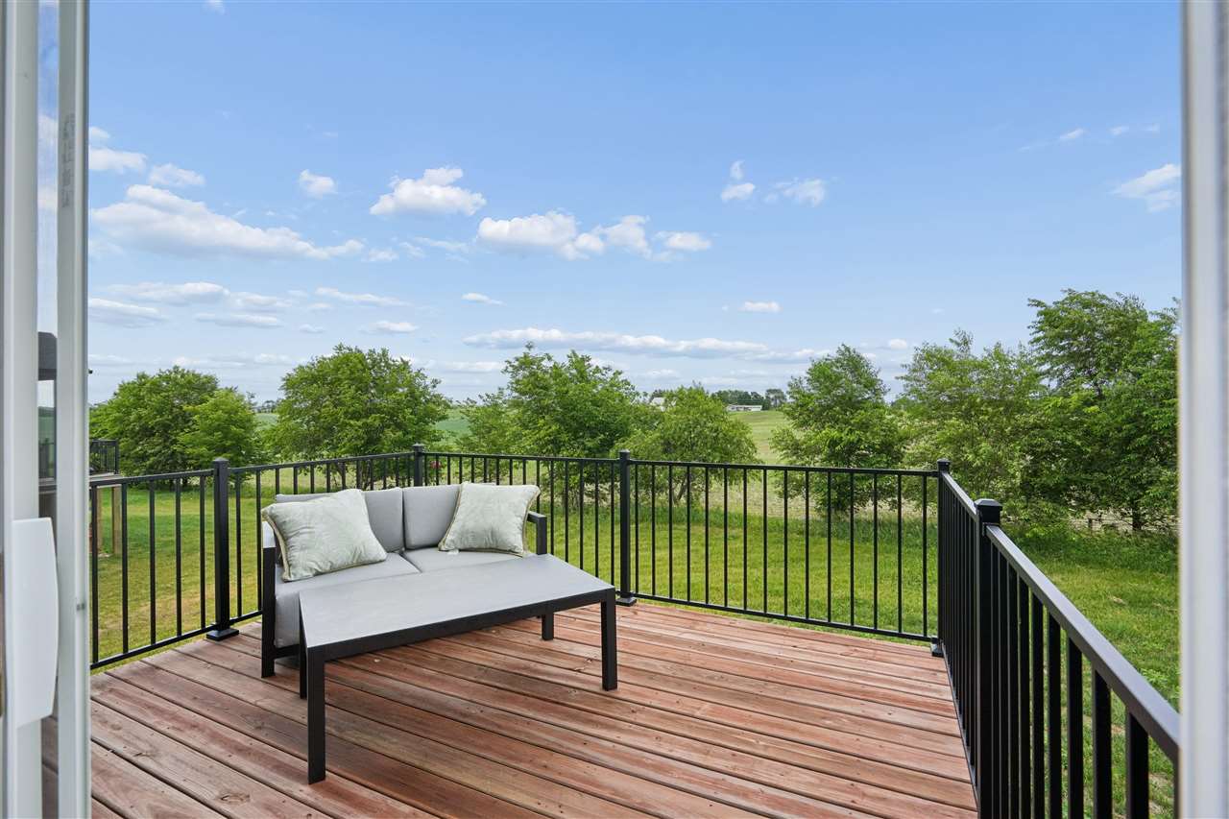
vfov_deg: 70.4
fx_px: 580
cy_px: 410
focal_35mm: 17
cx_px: 614
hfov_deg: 93.3
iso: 400
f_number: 9
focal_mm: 17
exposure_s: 1/640
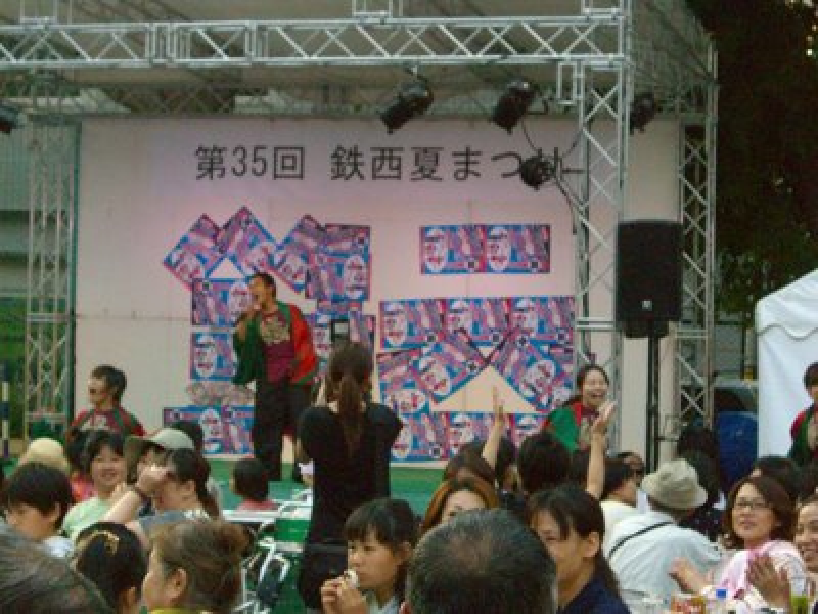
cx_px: 409
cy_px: 307
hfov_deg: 17.3
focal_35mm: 114
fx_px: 2694
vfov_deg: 13.0
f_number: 5.4
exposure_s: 1/160
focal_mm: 23.7
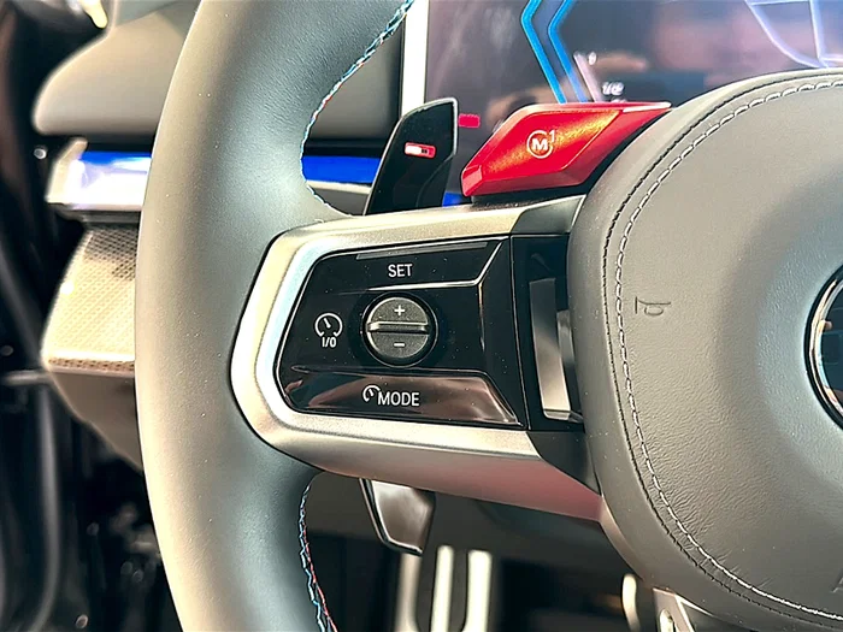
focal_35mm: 34
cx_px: 422
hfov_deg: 54.0
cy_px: 316
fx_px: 828
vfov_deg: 41.8
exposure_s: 1/40
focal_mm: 6.86
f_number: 1.78
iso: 250
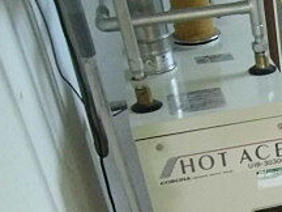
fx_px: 627
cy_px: 293
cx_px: 400
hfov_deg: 21.9
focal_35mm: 77
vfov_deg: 17.6
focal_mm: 4.7
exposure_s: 1/60
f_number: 2.8
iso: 800
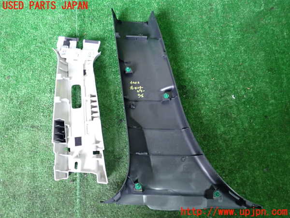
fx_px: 251
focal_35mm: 30
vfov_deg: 46.8
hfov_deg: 60.0
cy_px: 109
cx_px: 145
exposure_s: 1/30
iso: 500
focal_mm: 5.4
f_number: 2.3
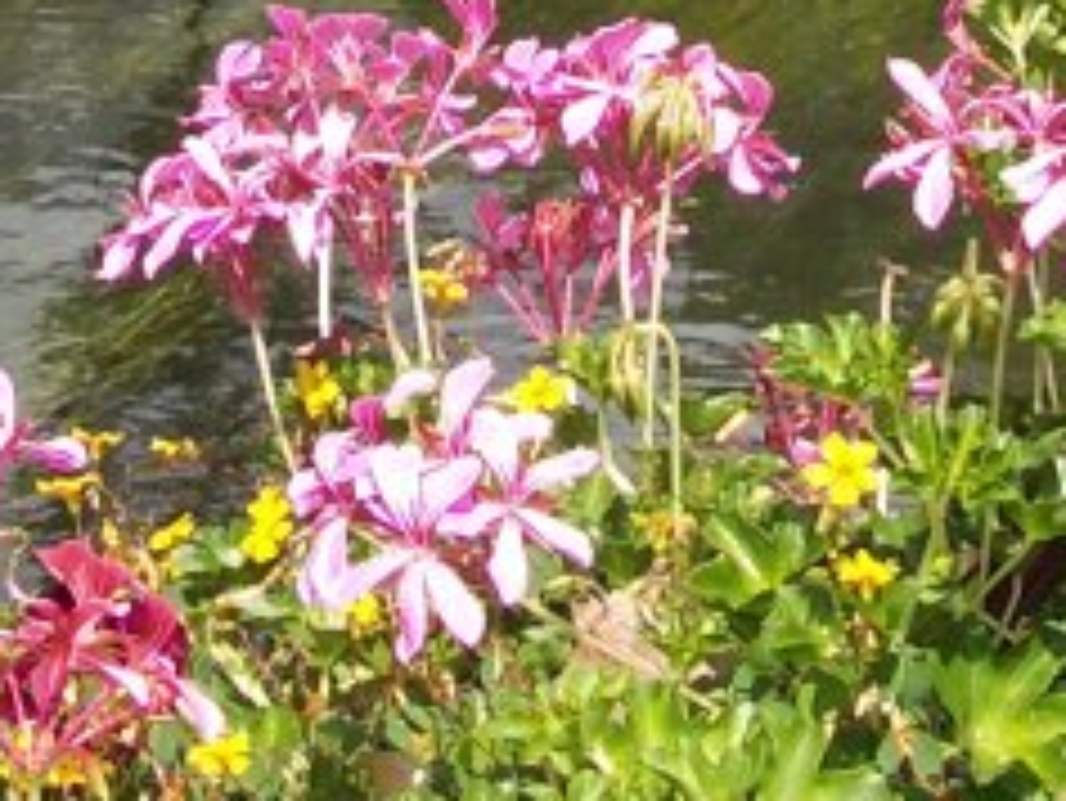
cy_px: -810
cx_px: 391
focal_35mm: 151
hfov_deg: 13.1
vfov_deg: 9.2
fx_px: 4652
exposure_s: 1/320
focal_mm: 5.8
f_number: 4.3
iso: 80
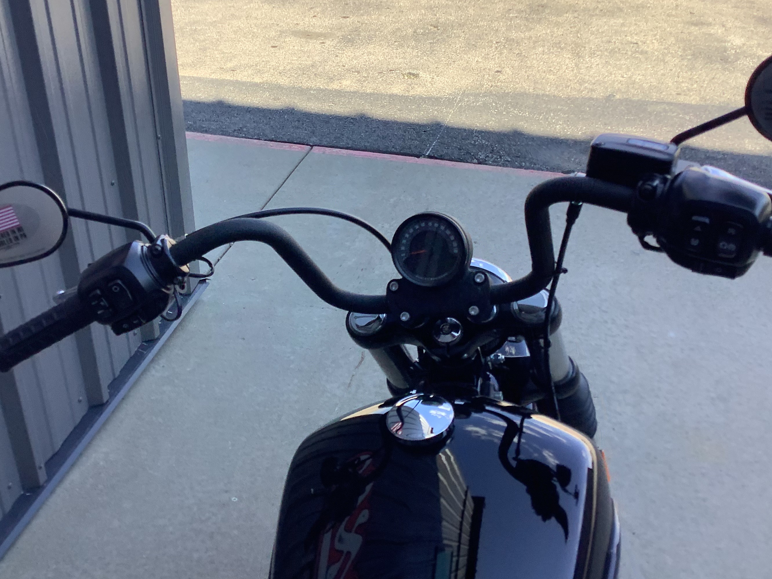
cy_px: 228
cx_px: 339
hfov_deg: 48.9
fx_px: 847
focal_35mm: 38
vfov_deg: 37.6
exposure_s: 1/277
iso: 25
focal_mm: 3.3
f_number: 2.4
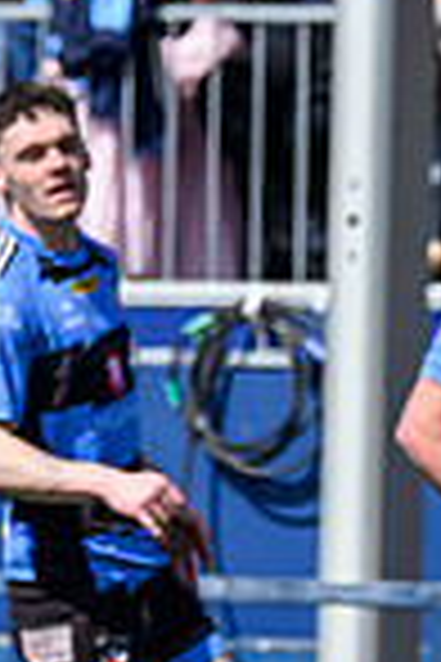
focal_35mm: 1159
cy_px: 897
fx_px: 21295
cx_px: -64
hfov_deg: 1.2
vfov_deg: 1.8
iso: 500
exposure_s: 1/3200
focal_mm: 200
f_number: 4.5
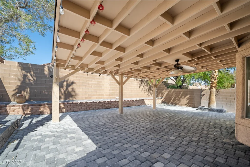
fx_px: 97
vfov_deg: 81.2
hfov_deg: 104.2
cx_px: 125
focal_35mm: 14
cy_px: 84
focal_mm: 14
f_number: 9
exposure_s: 1/80
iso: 100
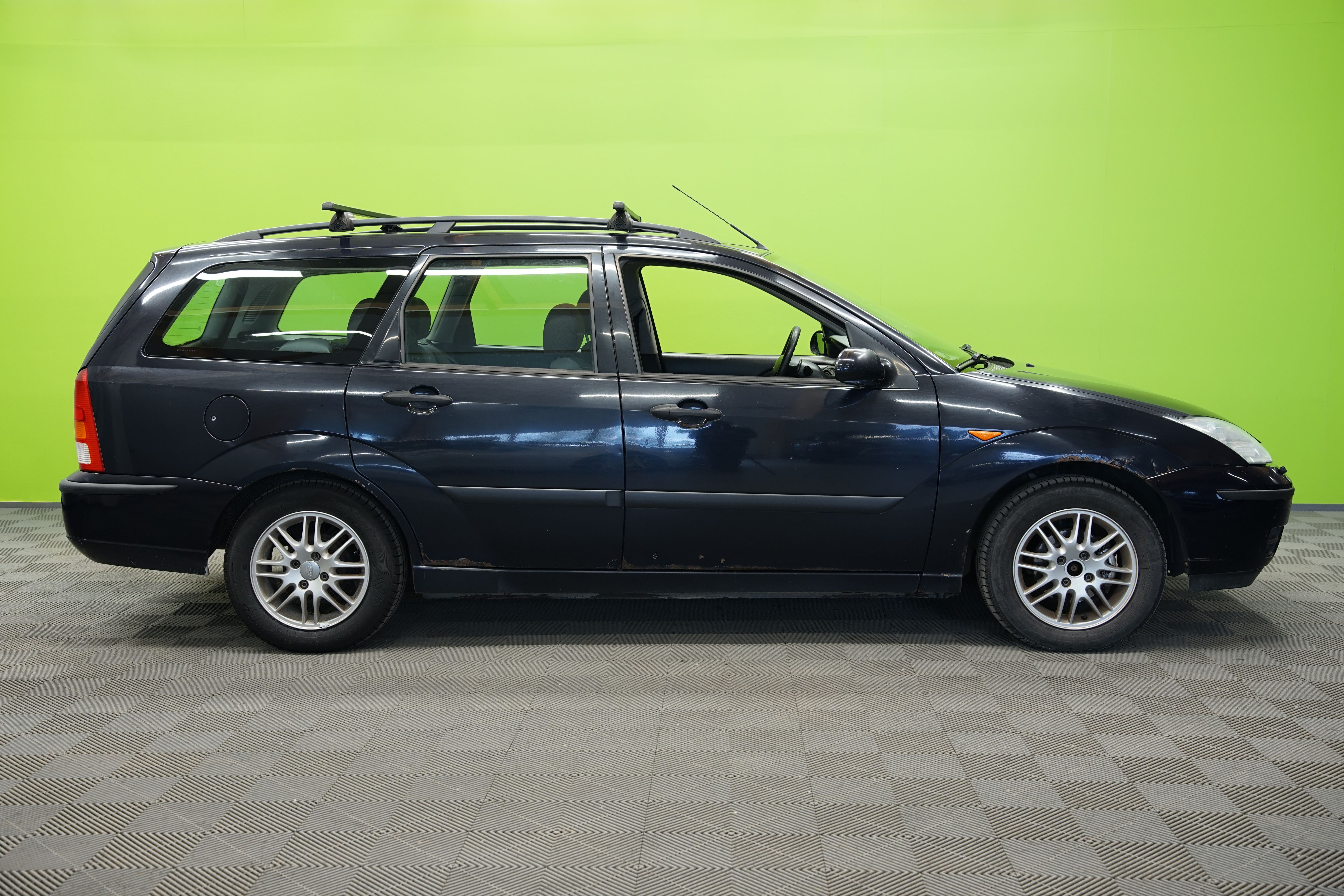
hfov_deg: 49.6
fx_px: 1456
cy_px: 448
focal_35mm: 39
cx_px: 672
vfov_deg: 34.2
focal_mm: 39
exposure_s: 1/15
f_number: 5
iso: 500
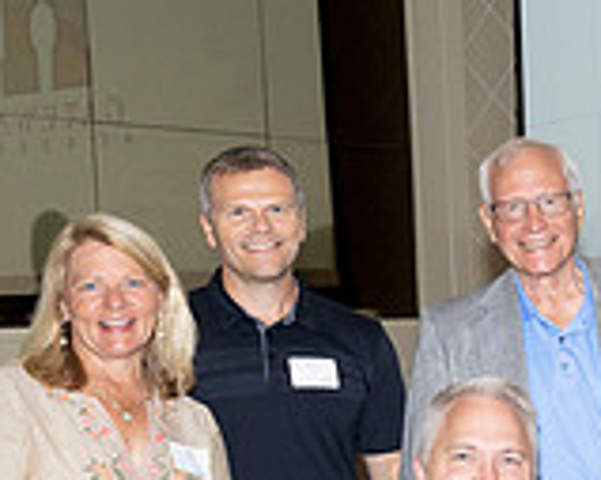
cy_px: 476
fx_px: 1760
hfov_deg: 17.2
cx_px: 934
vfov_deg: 15.3
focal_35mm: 99
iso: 800
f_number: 5.6
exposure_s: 1/200
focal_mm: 24
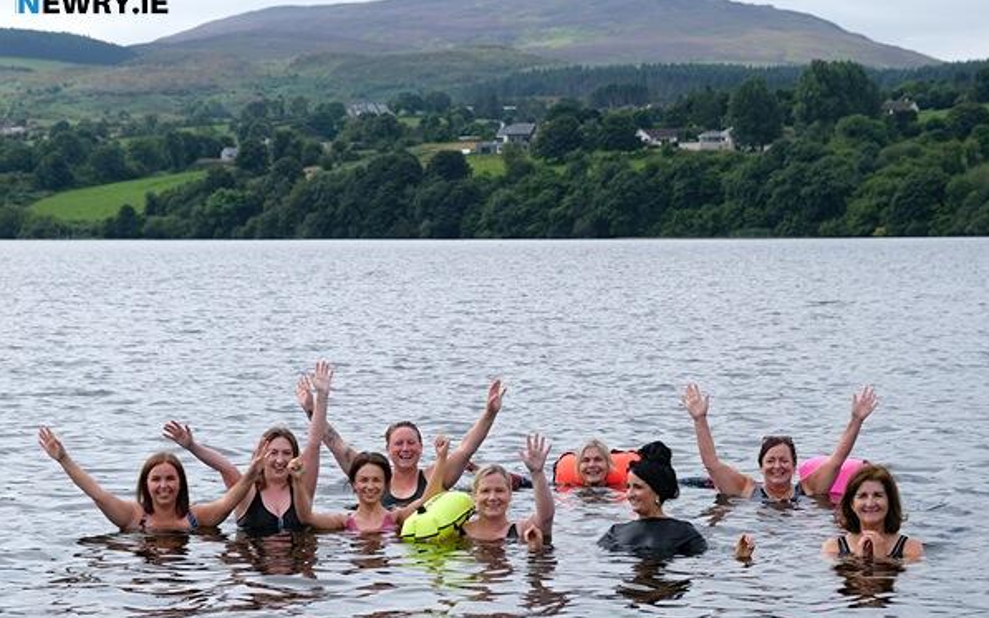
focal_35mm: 85
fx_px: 2291
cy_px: 302
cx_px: 495
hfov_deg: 24.4
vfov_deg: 15.4
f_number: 6.4
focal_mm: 55
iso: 400
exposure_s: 1/1000
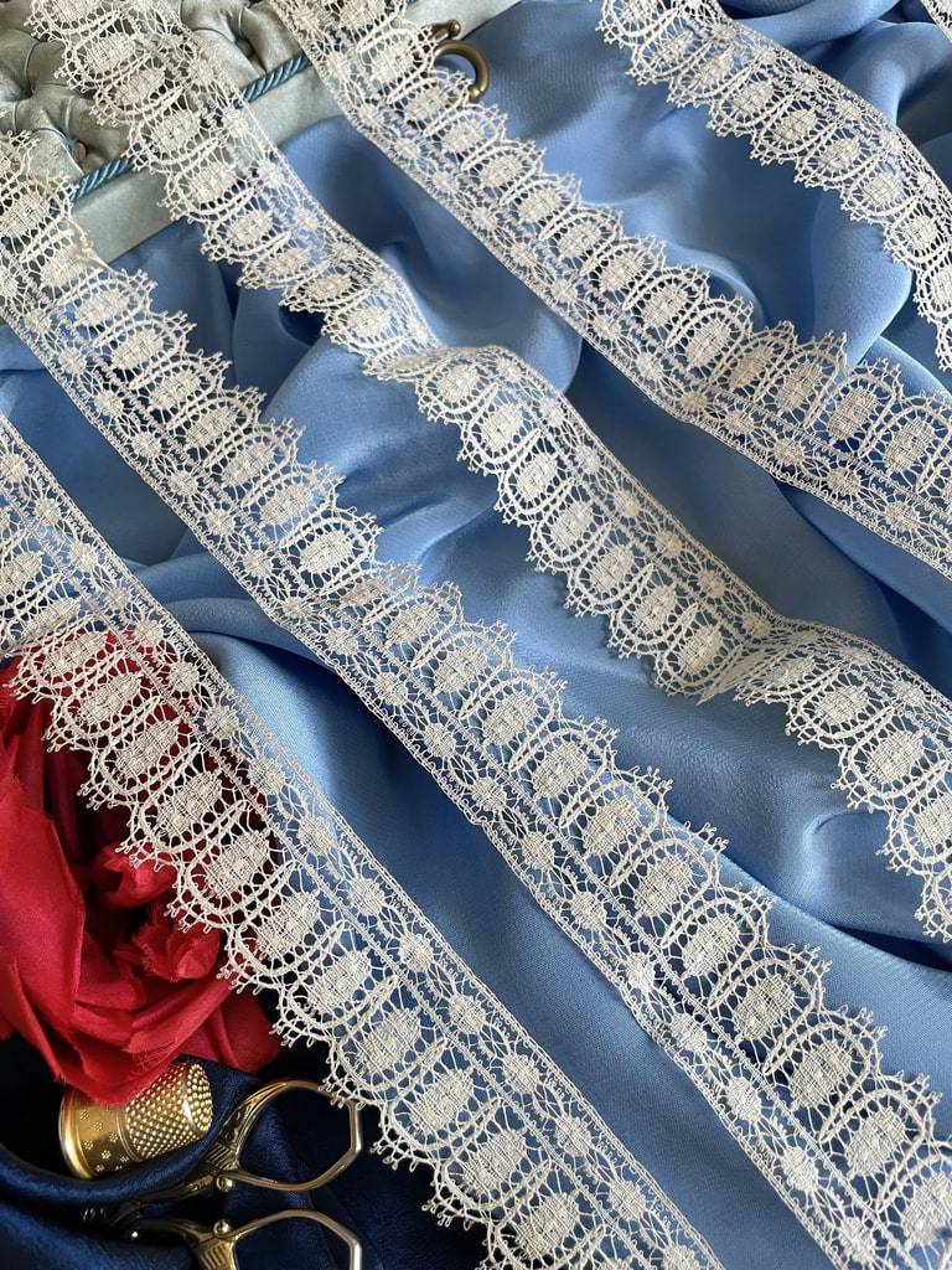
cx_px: 476
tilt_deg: -67.0
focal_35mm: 26
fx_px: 953
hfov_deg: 53.1
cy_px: 635
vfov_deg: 67.3
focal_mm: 4.2
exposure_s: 1/50
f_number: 1.6
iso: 80
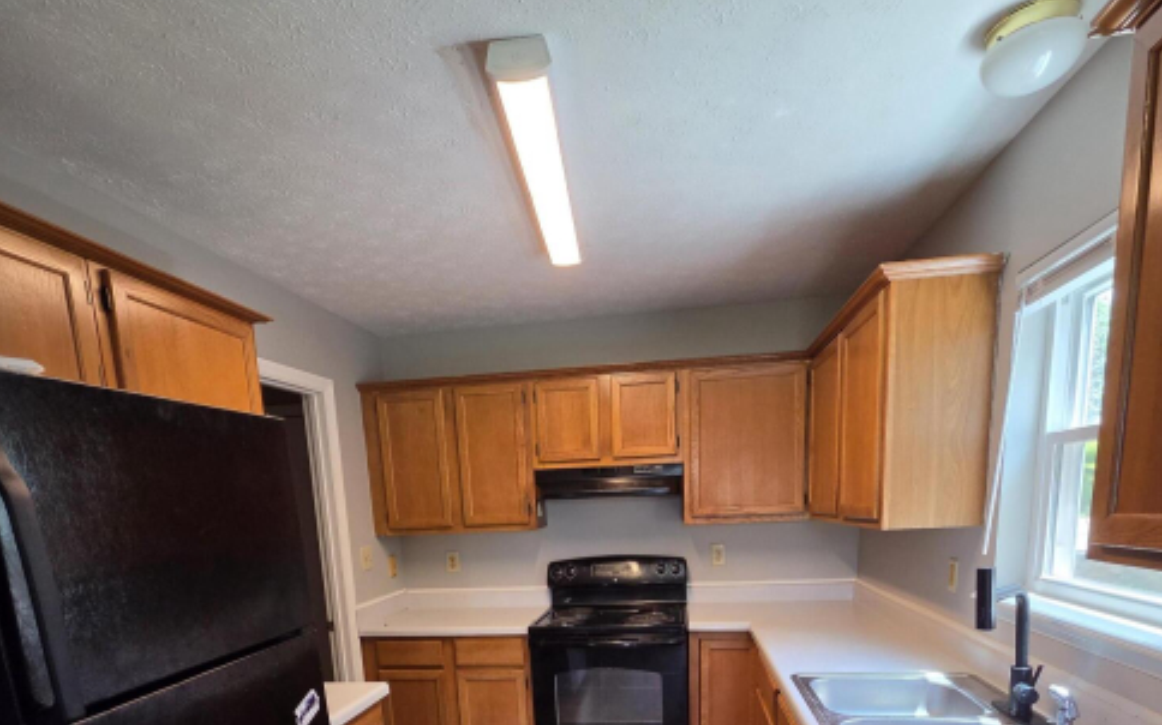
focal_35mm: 19
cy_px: 621
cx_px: 583
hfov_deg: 88.0
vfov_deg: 55.8
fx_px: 601
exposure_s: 1/120
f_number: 2.2
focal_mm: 2.2
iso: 250
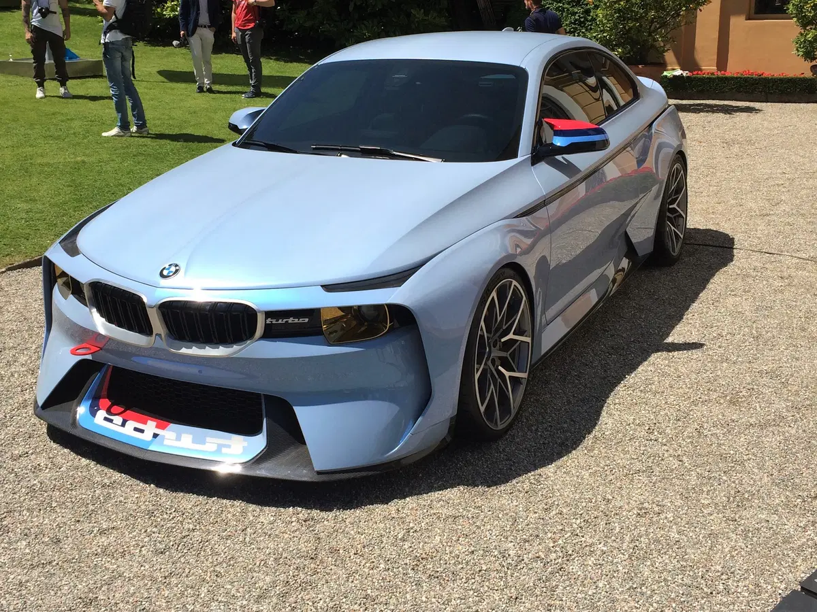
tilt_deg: -14.5
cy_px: 306
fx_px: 684
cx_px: 408
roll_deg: +3.2
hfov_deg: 61.7
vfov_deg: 48.2
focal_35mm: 29
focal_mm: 4.15
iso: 32
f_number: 2.2
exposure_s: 1/2053
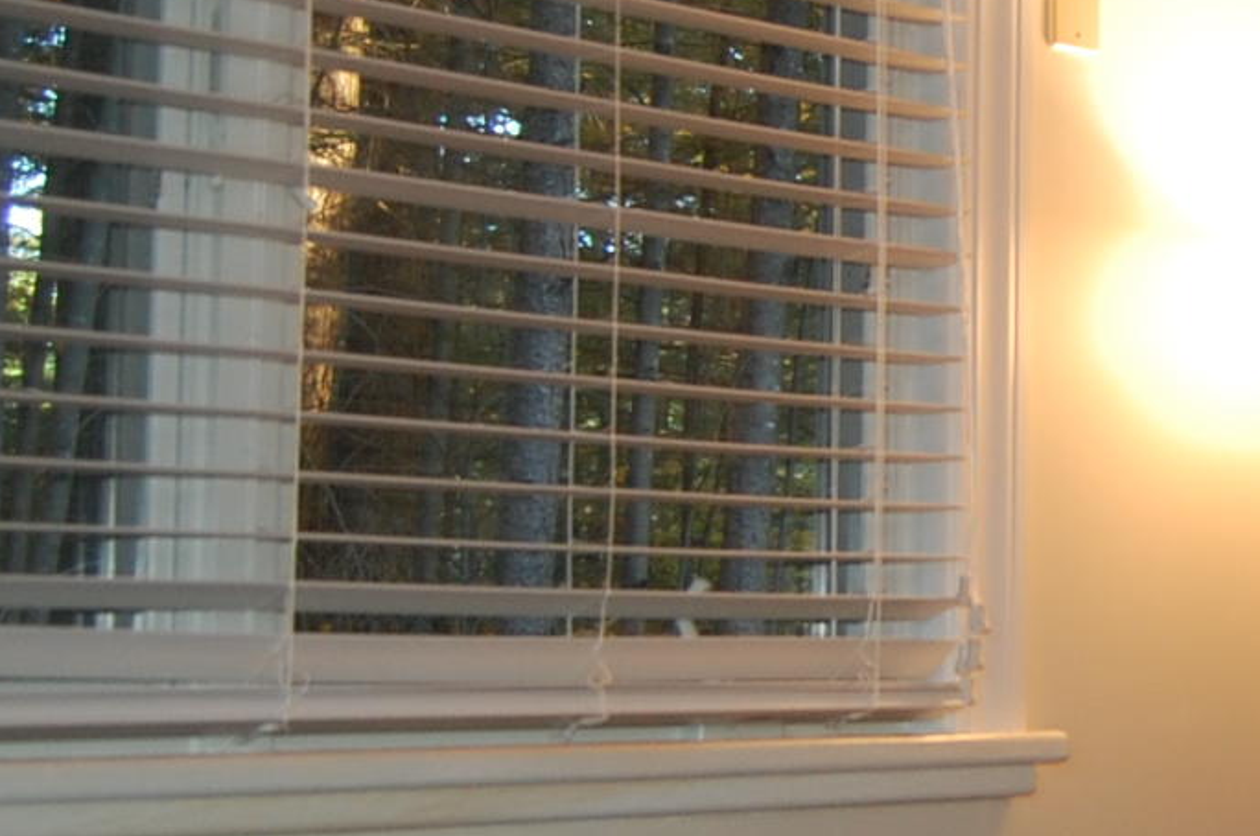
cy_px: 363
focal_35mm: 89
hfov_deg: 21.2
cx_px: 1531
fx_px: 3111
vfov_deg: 15.3
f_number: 3.5
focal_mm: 18
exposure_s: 1/60
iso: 400
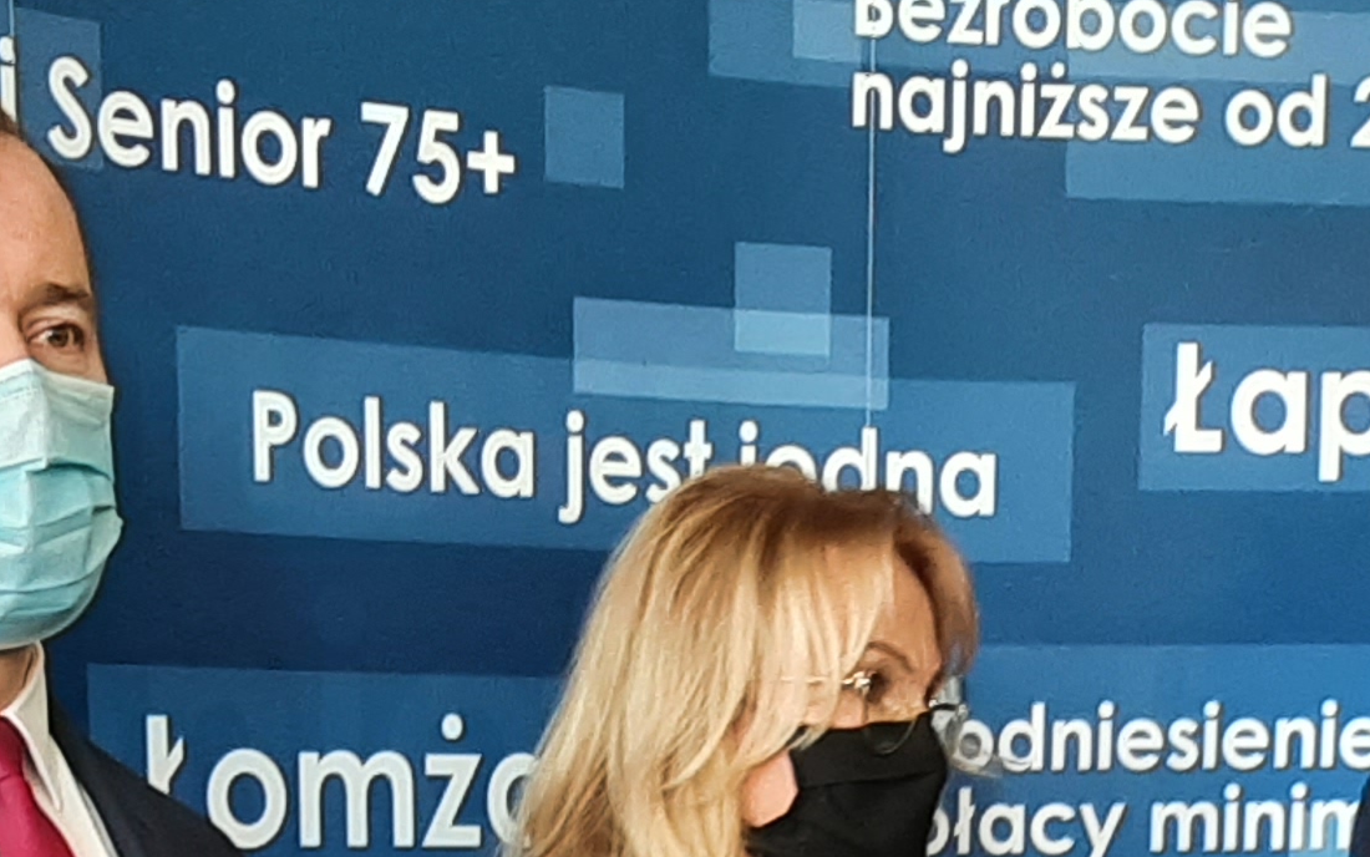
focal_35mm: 101
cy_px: 1846
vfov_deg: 11.4
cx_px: 486
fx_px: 3772
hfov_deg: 20.5
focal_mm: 3.93
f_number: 1.7
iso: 64
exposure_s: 1/50
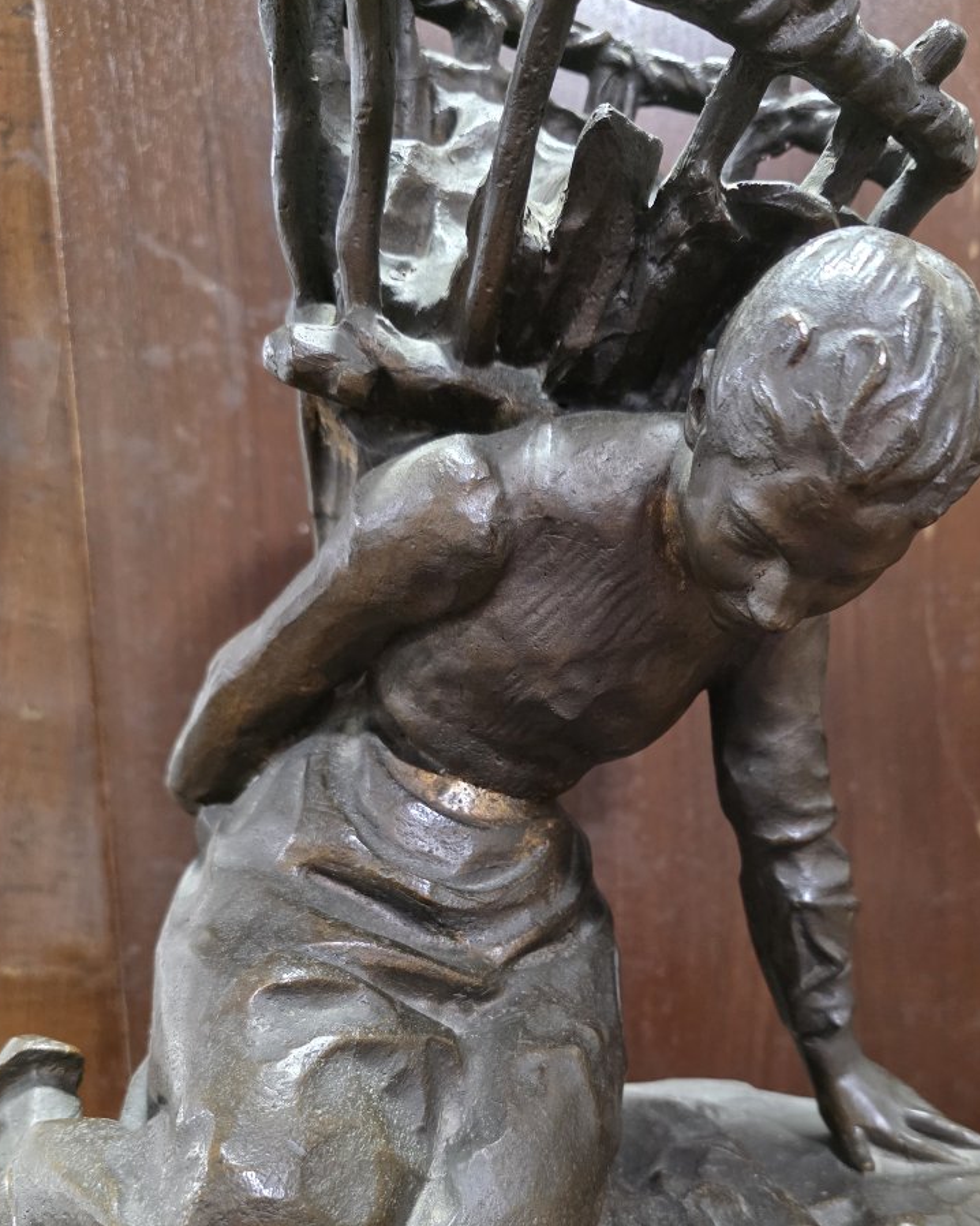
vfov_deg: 57.7
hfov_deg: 48.3
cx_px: 572
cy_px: 801
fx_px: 1088
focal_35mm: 30
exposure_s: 1/100
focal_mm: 6.3
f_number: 1.7
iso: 1250
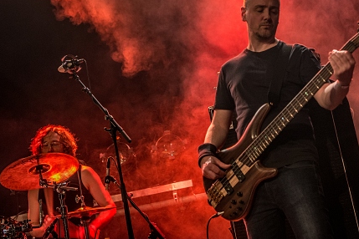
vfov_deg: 19.4
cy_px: 81
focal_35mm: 70
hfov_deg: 28.8
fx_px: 698
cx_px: 218
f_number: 2.8
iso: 1600
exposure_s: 1/80
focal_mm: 50
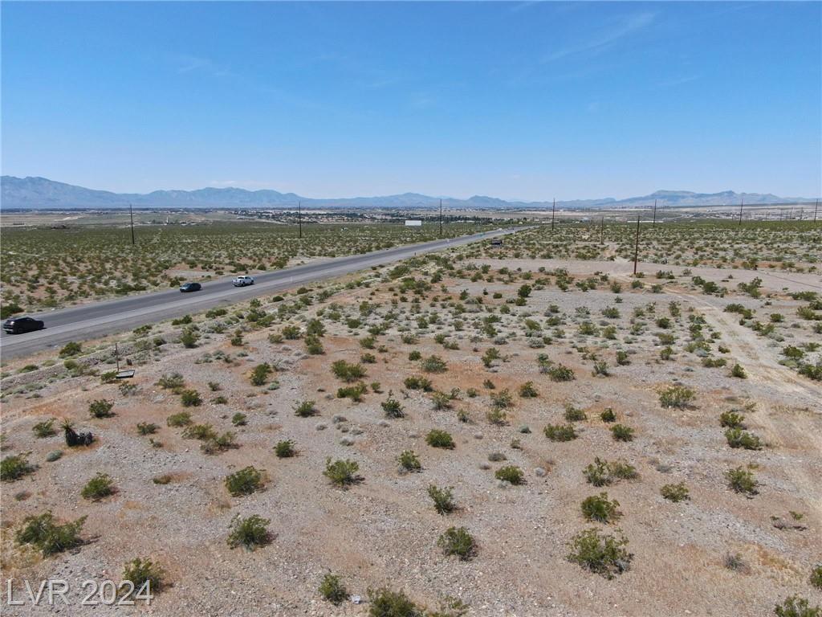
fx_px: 570
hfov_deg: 71.6
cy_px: 308
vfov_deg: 56.8
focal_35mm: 24
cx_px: 411
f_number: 2.8
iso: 110
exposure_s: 1/2000
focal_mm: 4.39
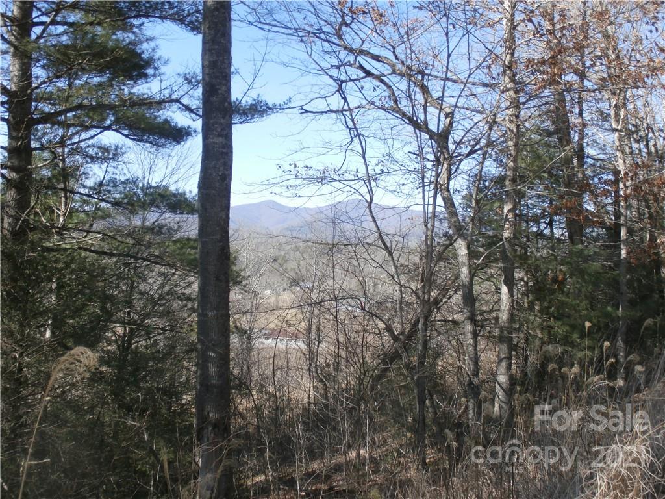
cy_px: 250
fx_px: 711
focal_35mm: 37
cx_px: 332
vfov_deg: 38.7
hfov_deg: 50.1
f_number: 3.5
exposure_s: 1/320
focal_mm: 6.6
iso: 100
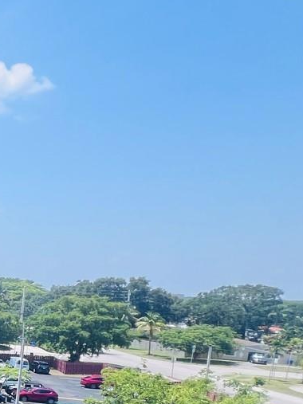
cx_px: -317
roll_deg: -2.7
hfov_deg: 18.8
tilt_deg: -6.6
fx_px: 479
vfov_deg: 43.4
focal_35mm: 41
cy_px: 331
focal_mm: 1.57
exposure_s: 1/1004
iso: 32
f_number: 1.8
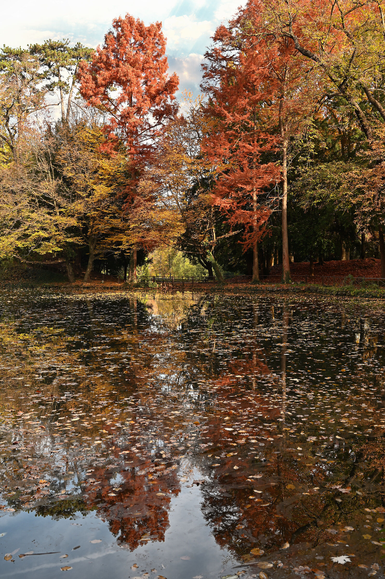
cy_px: 290
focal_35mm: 36
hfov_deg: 36.8
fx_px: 578
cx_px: 192
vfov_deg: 53.2
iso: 100
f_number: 7.1
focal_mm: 36
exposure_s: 1/30
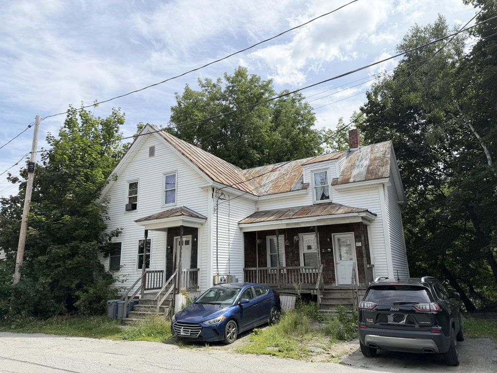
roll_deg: +1.7
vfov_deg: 56.8
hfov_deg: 71.6
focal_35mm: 24
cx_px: 248
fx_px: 345
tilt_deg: +14.9
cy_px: 186
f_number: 1.78
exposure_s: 1/3953
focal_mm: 6.76
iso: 80
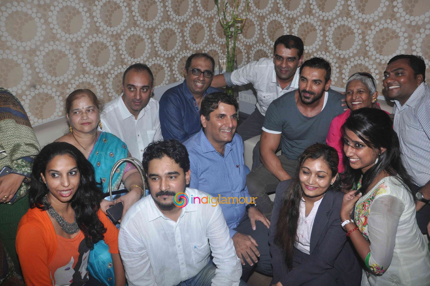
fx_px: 376
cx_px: 215
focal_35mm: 32
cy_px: 143
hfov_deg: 59.5
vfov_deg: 41.6
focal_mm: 21
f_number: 10
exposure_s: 1/250
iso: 1000
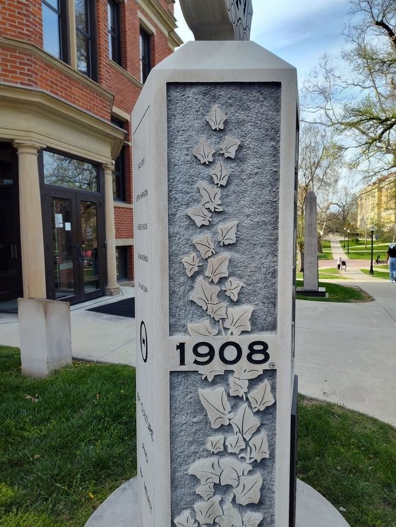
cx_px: 198
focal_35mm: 23
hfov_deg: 58.9
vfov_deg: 73.9
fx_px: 351
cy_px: 264
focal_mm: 5.56
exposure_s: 1/659
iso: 100
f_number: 1.8
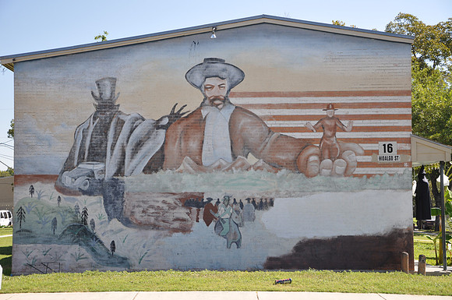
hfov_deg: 28.1
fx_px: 903
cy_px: 150
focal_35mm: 72
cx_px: 226
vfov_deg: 18.9
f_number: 5.6
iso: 200
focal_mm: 48
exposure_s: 1/125
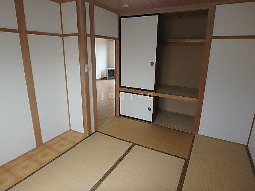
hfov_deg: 79.0
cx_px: 128
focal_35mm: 21
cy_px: 96
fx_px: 155
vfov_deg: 63.4
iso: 160
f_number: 3.5
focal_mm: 3.7
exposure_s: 1/60
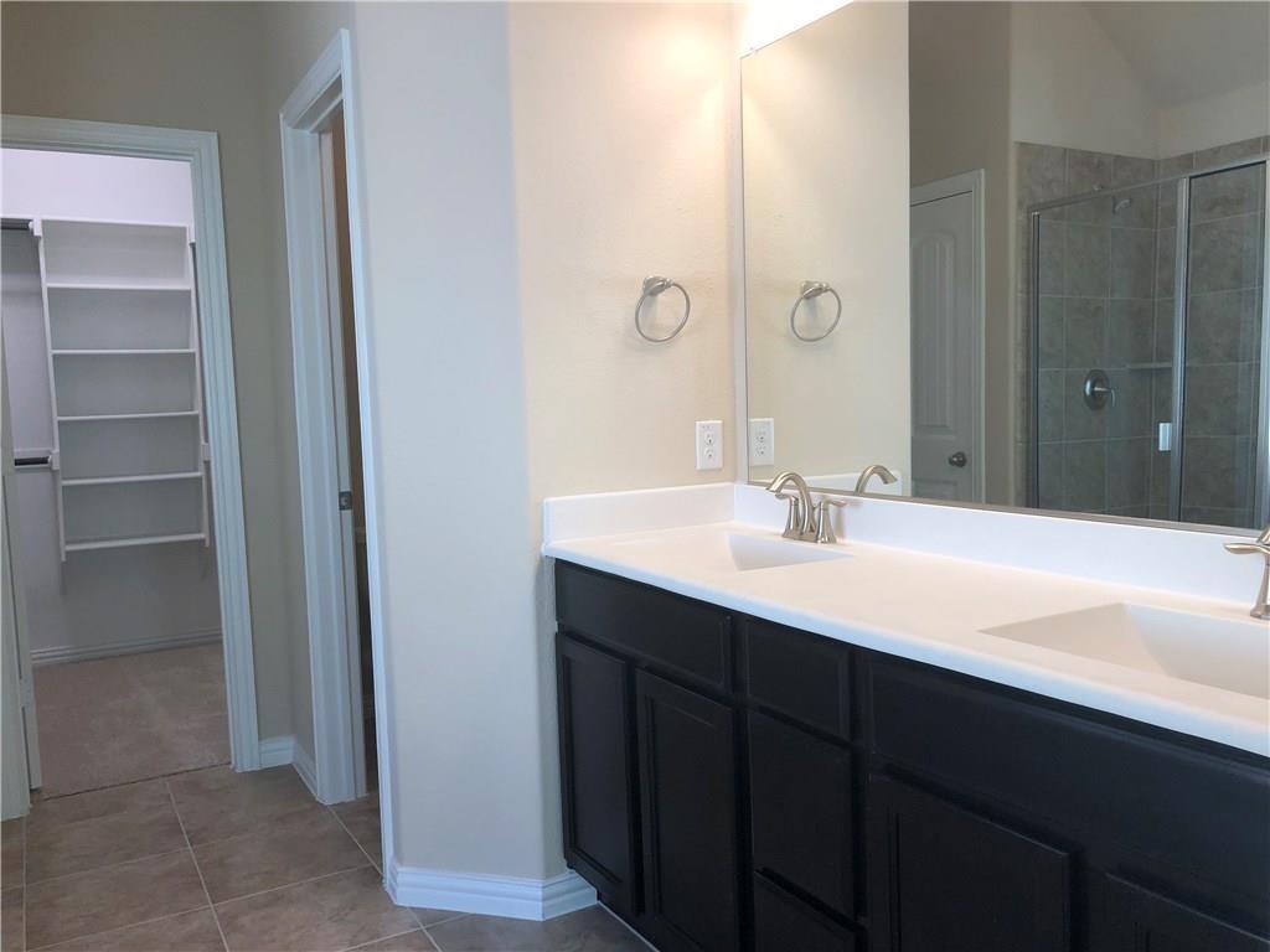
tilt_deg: -4.3
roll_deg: +2.6
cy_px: 476
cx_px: 635
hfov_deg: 63.4
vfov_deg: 49.7
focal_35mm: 28
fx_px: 1027
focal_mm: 4
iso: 50
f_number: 1.8
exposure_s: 1/120
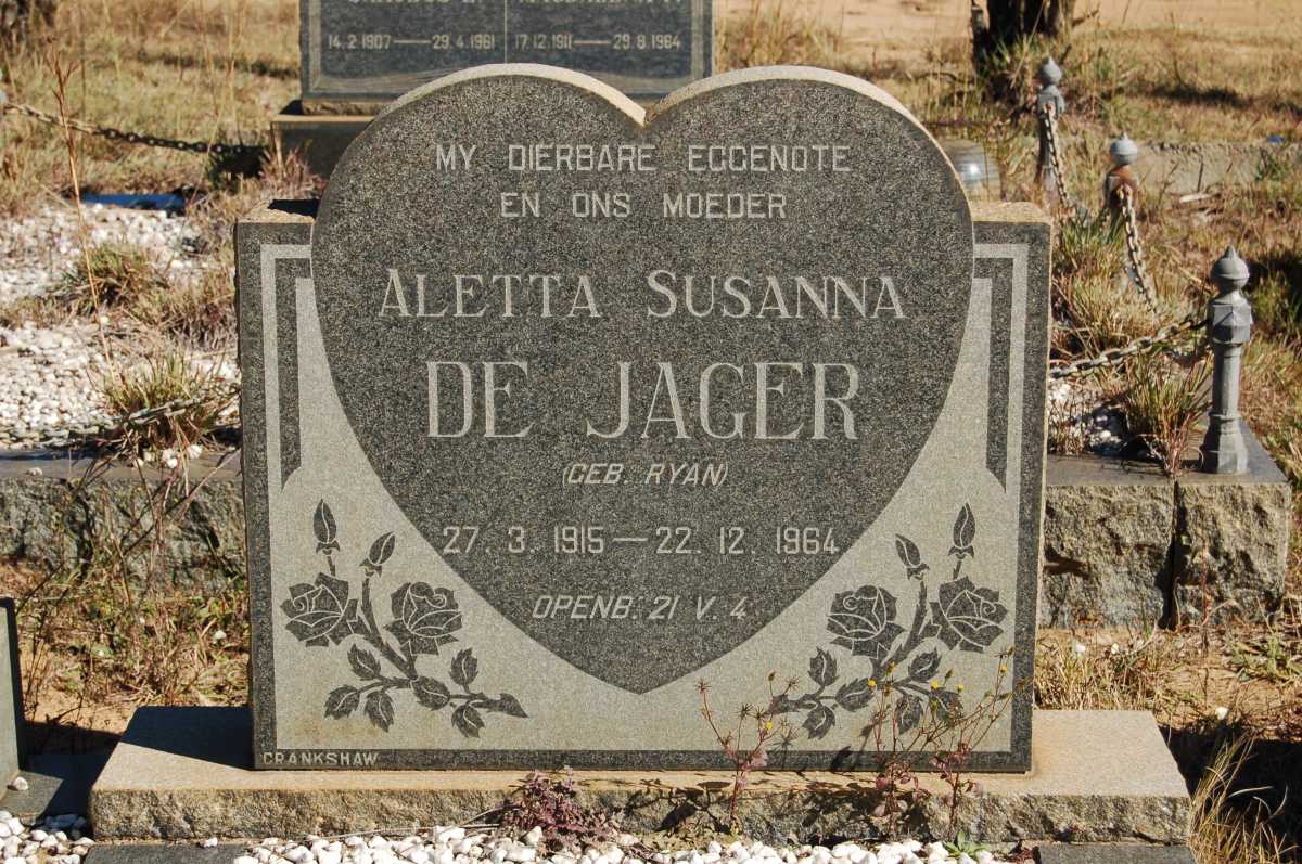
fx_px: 2601
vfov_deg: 18.9
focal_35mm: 72
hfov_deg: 28.1
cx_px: 651
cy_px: 432
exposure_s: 1/400
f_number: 6.3
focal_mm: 48
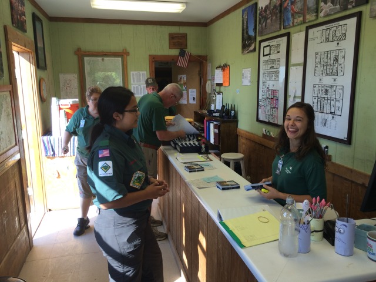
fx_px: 315
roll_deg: +0.5
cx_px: 188
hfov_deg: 61.7
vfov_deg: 48.2
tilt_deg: -12.1
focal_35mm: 29
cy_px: 141
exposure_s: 1/158
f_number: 2.2
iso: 32
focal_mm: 4.15
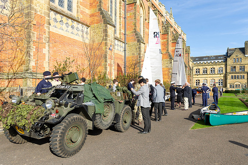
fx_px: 179
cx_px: 130
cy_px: 87
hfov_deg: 69.5
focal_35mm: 26
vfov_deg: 49.6
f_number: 8
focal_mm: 24
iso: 360
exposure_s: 1/500
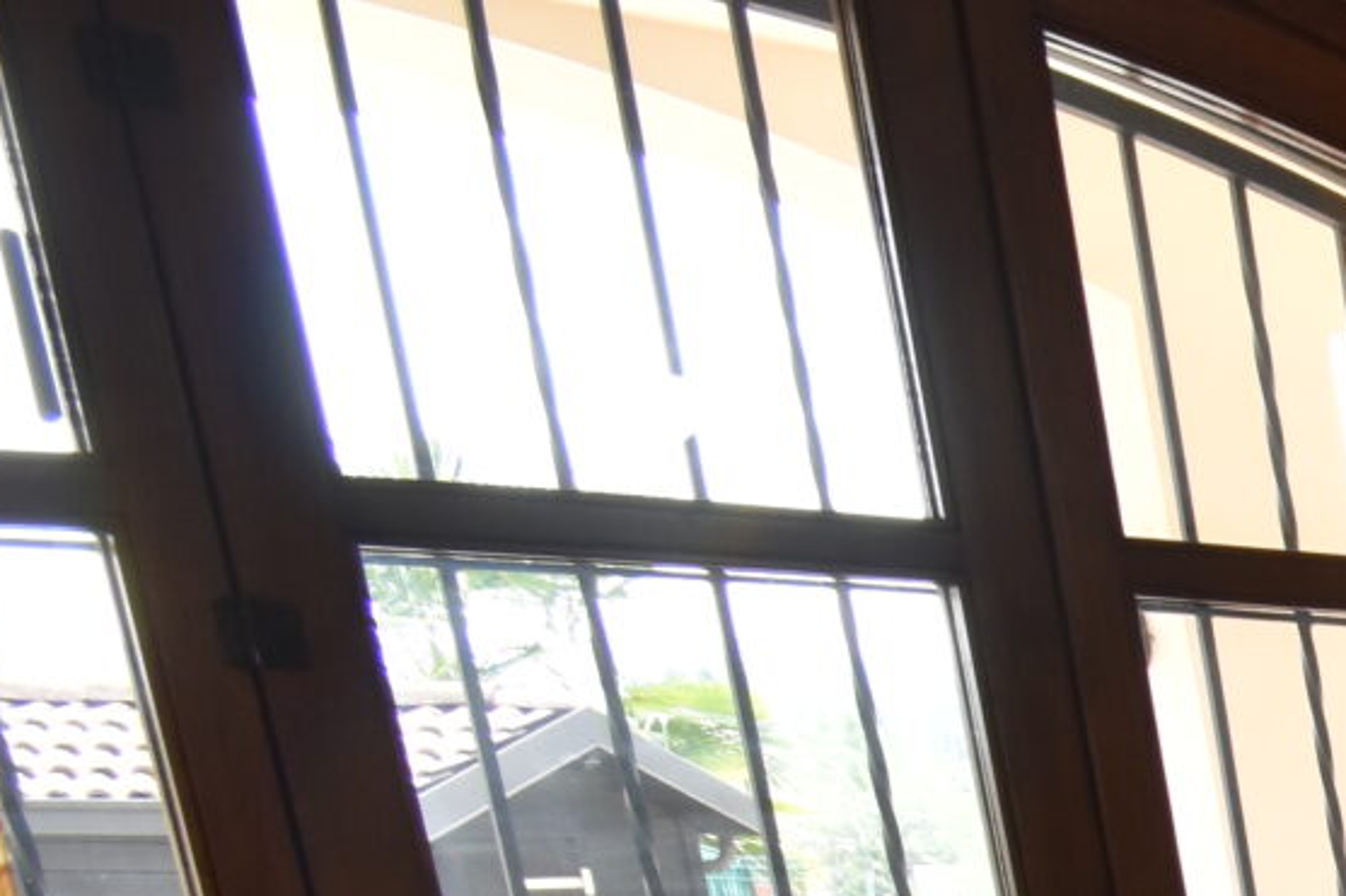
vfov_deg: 15.4
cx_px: 2905
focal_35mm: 69
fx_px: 2579
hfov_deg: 17.3
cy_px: 1849
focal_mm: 10
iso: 560
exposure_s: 1/125
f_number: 5.6
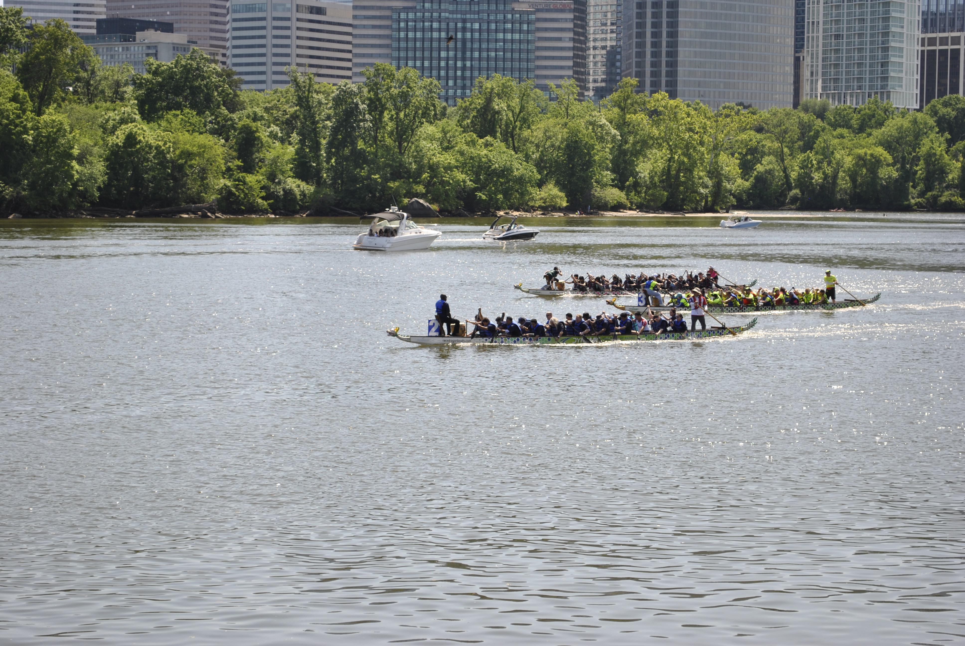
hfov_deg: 24.6
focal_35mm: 82
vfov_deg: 16.6
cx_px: 482
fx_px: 2214
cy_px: 323
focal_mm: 55
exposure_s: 1/320
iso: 100
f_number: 5.6
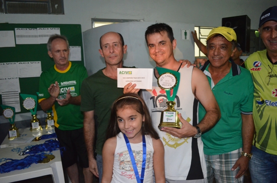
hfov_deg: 67.5
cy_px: 92
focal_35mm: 27
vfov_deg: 47.7
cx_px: 138
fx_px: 207
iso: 3200
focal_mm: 18
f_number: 3.5
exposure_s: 1/60
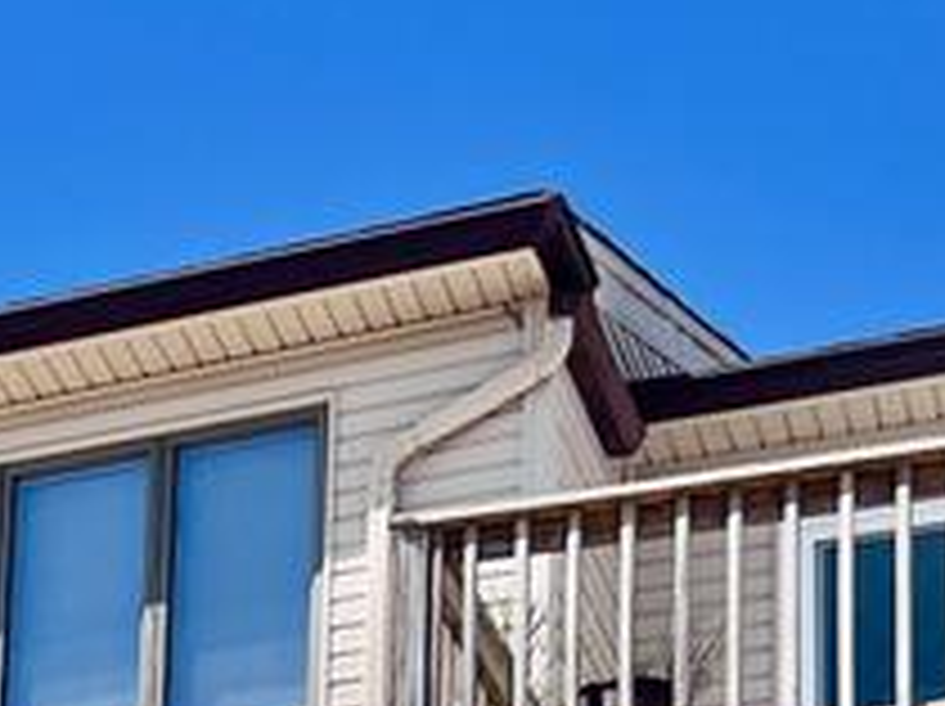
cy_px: 1565
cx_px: -324
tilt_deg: +12.1
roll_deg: -2.9
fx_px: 3463
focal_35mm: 127
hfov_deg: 14.8
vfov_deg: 10.4
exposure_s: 1/6993
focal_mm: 5.7
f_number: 1.5
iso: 50
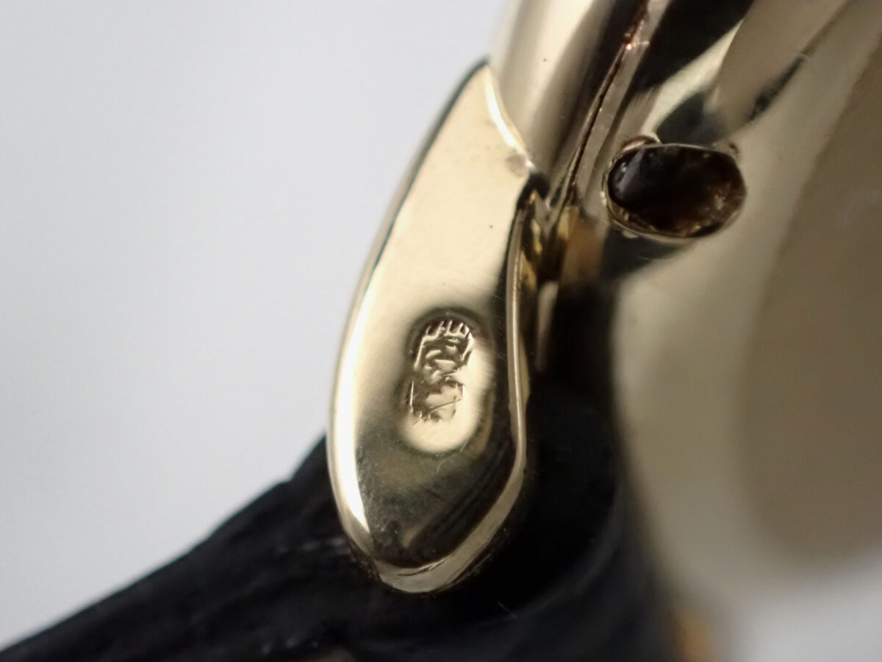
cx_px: 441
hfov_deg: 19.6
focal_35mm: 100
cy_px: 331
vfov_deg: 14.8
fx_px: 2548
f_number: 4.9
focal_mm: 18
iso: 1600
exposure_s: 1/60
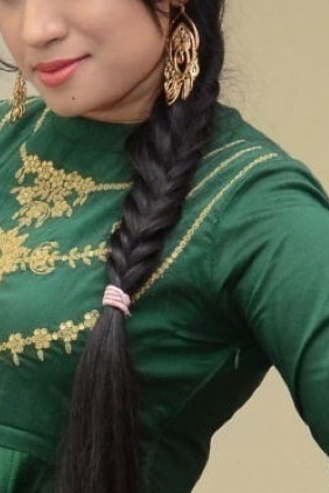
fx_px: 2285
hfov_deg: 8.2
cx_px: -1
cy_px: 732
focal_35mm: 167
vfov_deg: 11.8
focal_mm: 26
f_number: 5.6
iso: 2000
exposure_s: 1/125
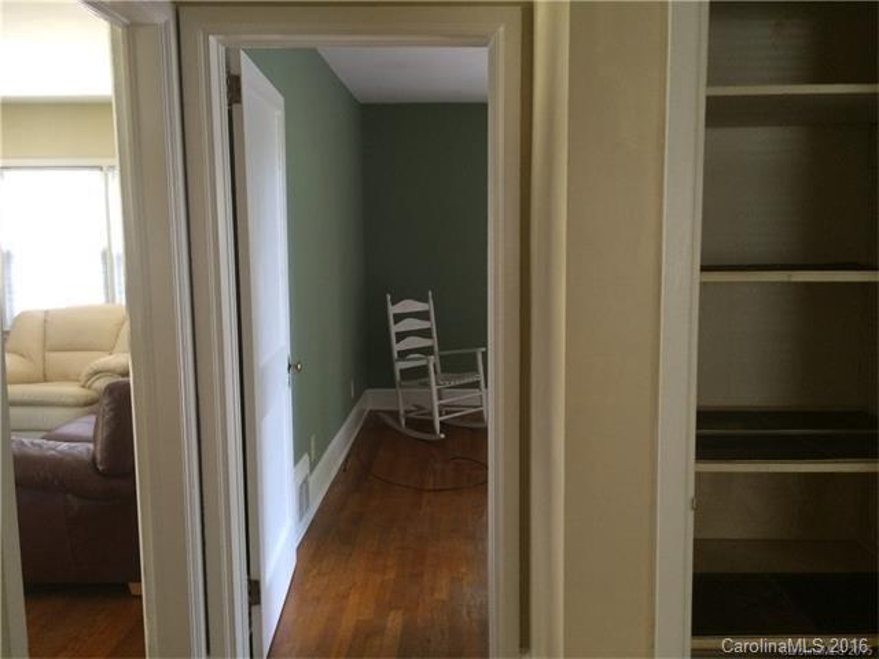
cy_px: 330
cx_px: 440
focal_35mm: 29
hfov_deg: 61.7
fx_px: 736
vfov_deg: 48.2
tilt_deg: -6.6
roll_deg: +0.1
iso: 160
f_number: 2.2
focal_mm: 4.15
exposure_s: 1/30
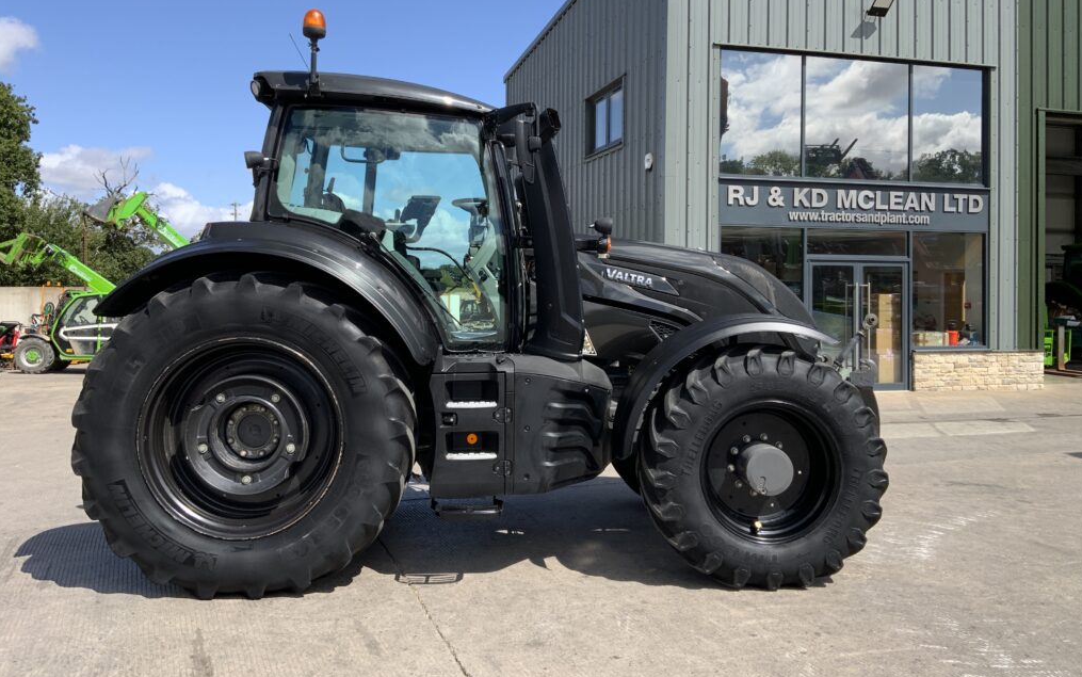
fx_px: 914
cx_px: 543
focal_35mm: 31
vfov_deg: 40.5
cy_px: 279
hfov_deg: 61.2
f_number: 1.8
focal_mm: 3
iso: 16
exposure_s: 1/1490
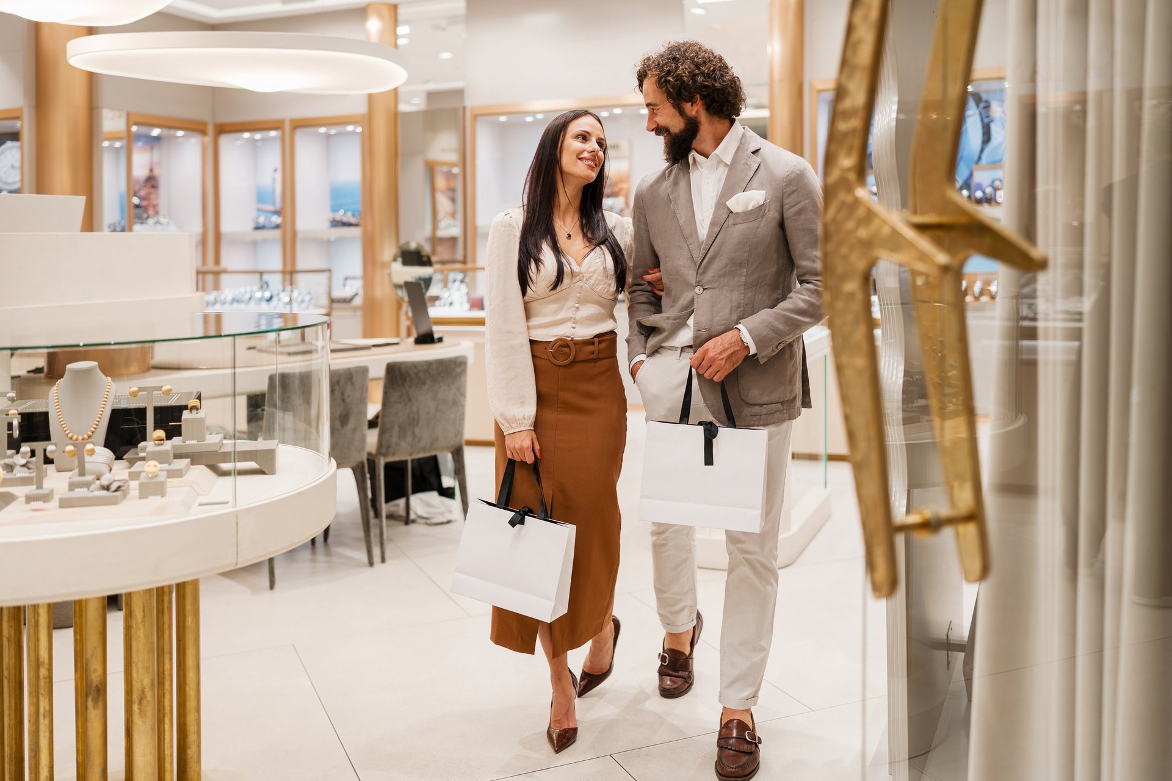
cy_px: 390
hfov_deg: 54.4
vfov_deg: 37.8
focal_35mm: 35
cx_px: 586
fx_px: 1139
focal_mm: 35
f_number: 1.8
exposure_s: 1/250
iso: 100
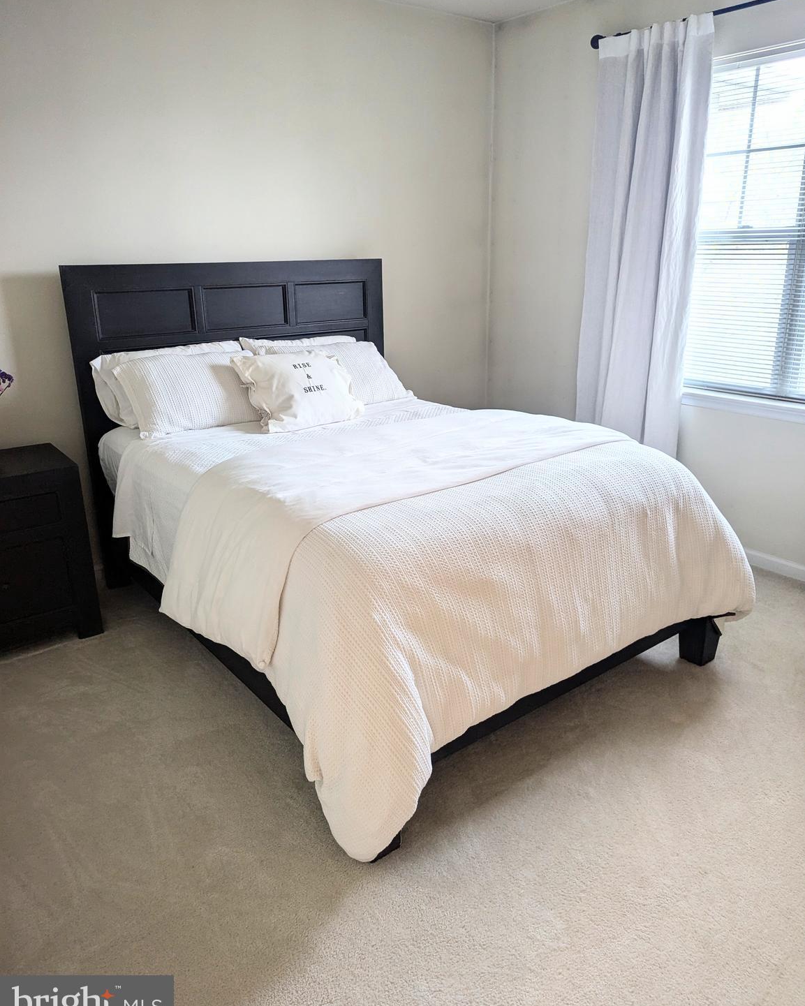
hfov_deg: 56.8
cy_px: 496
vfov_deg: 68.1
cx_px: 403
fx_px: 744
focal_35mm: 25
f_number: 1.85
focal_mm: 6.81
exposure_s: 1/24
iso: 49
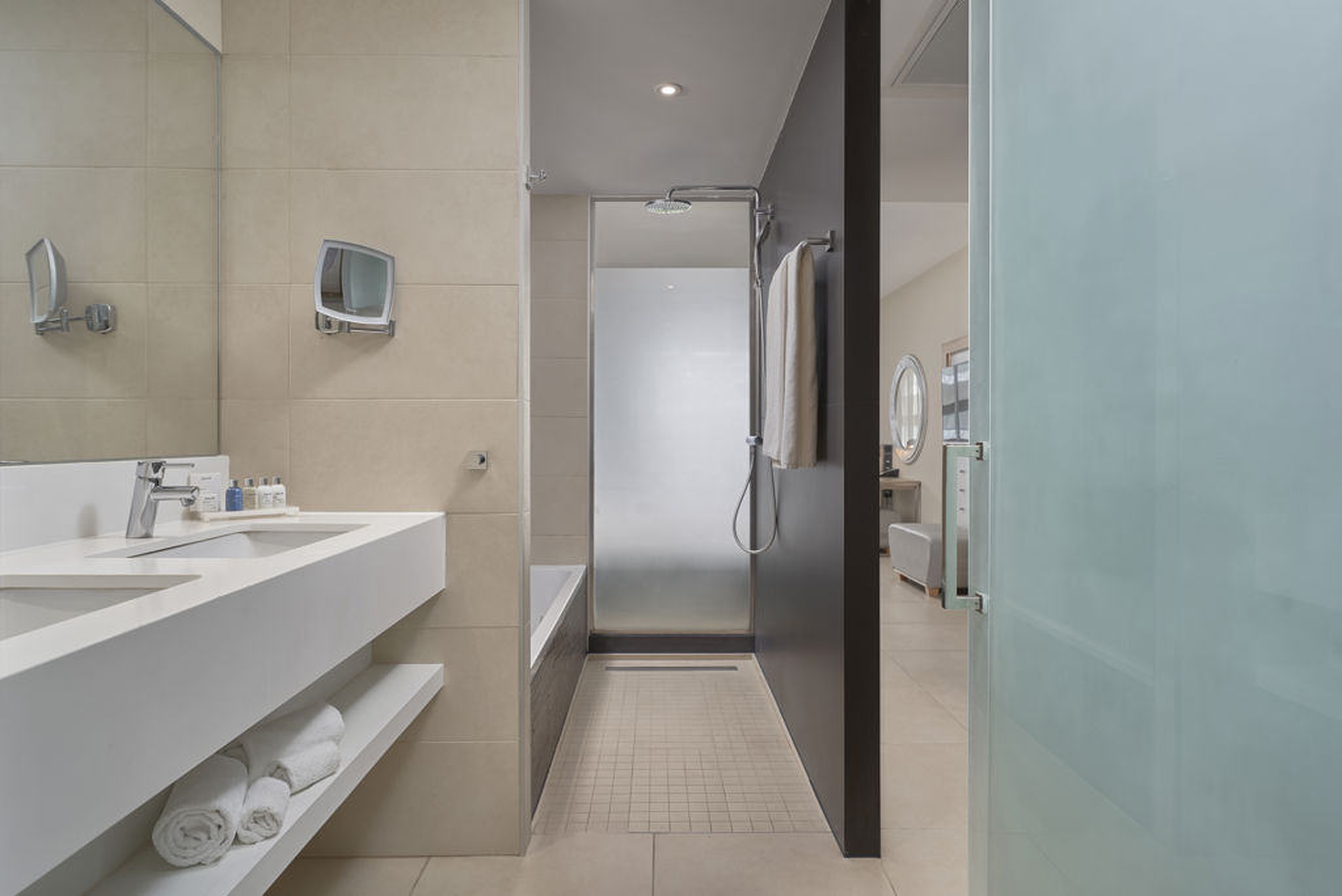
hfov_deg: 85.4
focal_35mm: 20
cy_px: 448
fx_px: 727
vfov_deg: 63.3
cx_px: 671
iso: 100
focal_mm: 19.5
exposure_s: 1/80
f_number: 5.6
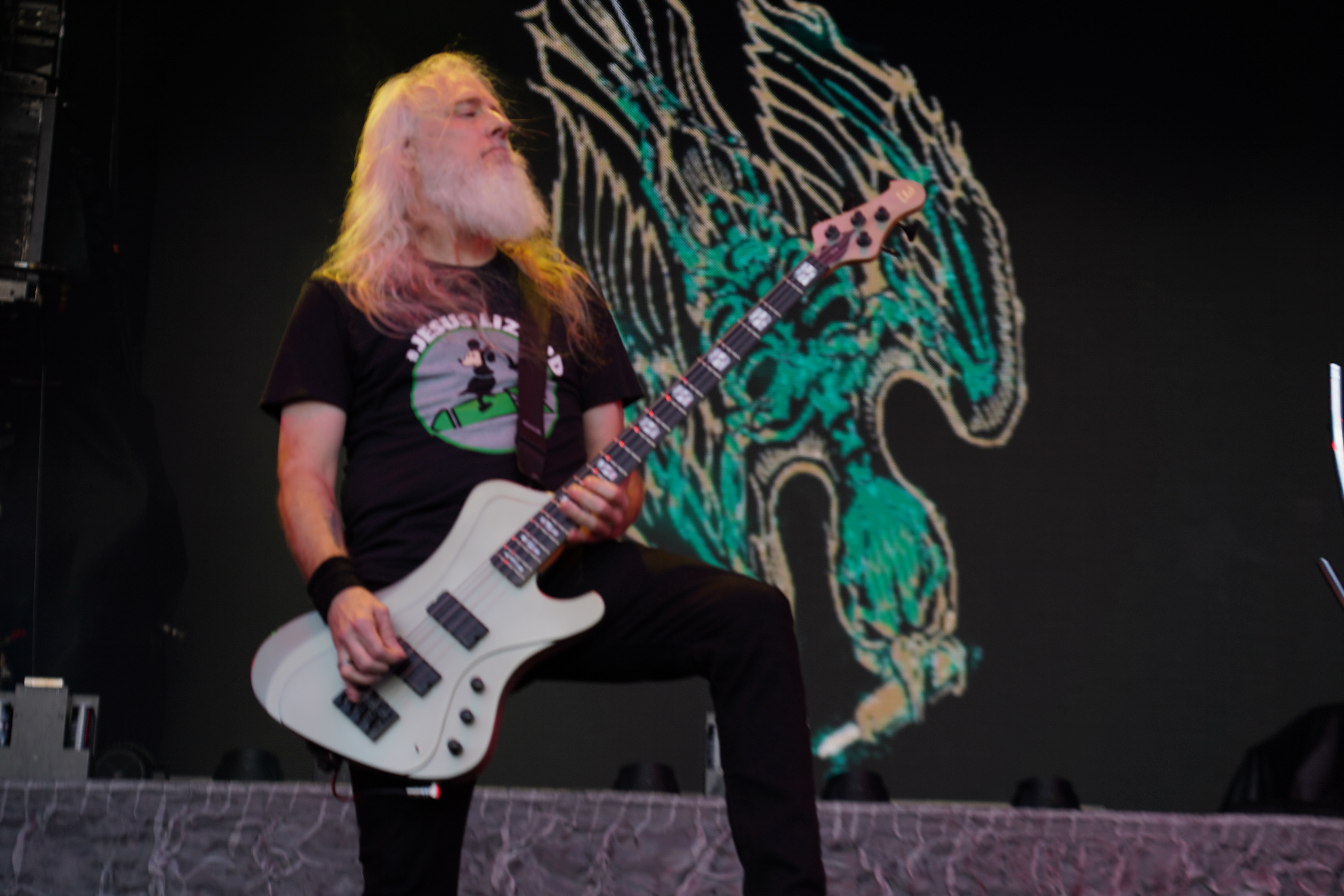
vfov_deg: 16.7
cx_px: 672
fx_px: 3061
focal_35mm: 82
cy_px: 448
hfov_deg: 24.8
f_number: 4.5
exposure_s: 1/100
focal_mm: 82
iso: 125
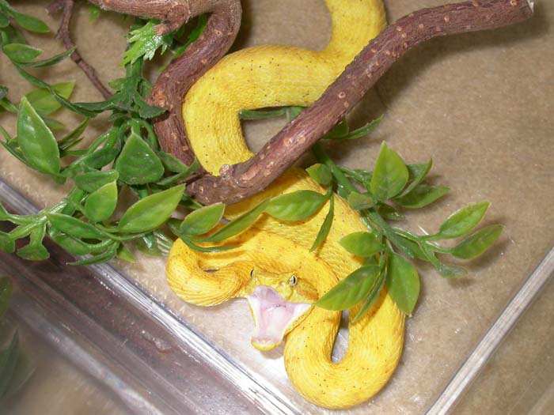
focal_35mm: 81
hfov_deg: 24.1
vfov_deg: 18.2
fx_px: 1296
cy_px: 208
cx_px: 277
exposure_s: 1/60.3
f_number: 3.5
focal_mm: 16.9
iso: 100
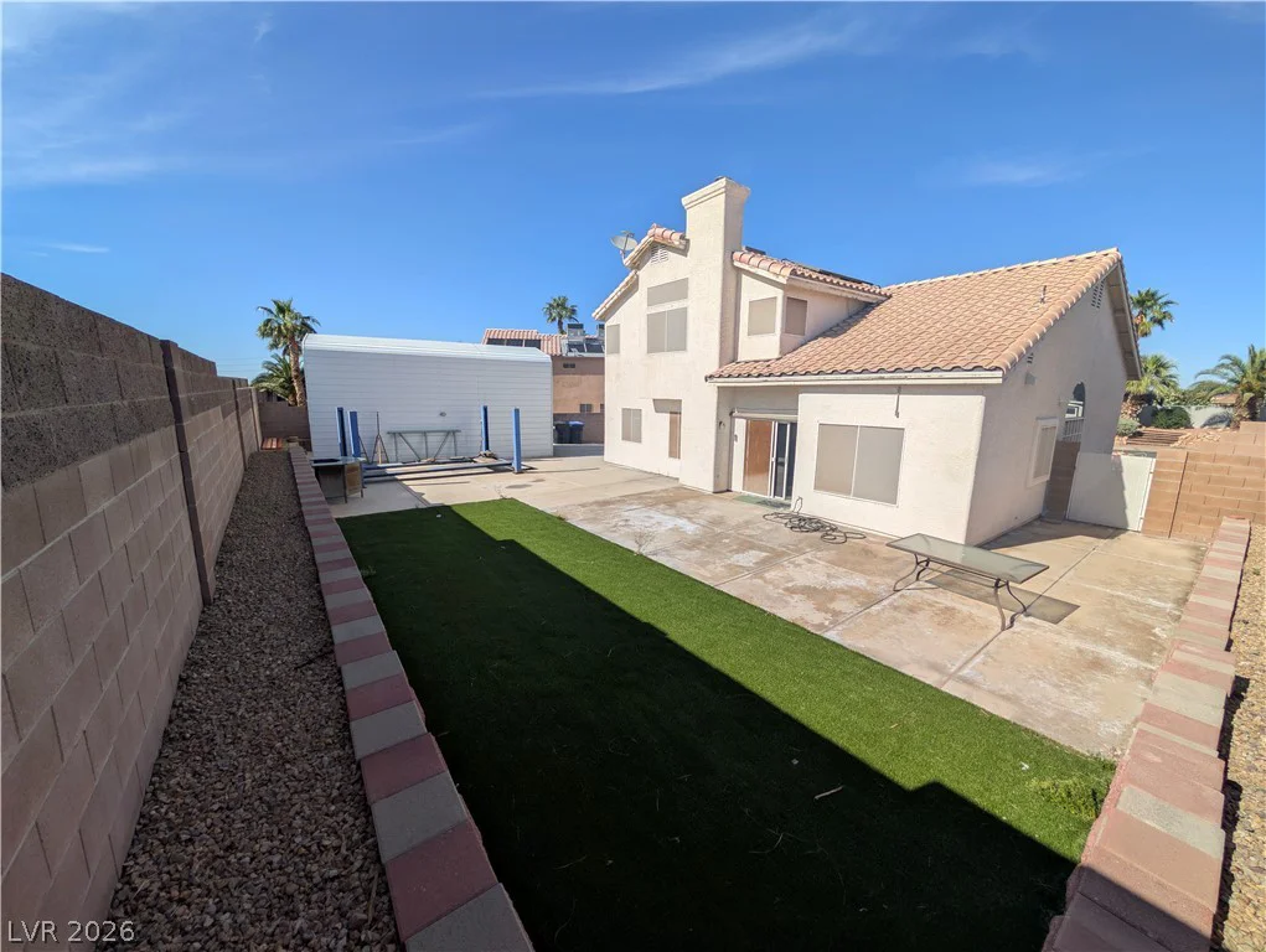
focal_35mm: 12
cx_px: 633
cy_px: 476
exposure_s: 1/5435
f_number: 1.7
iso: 52
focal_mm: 2.02
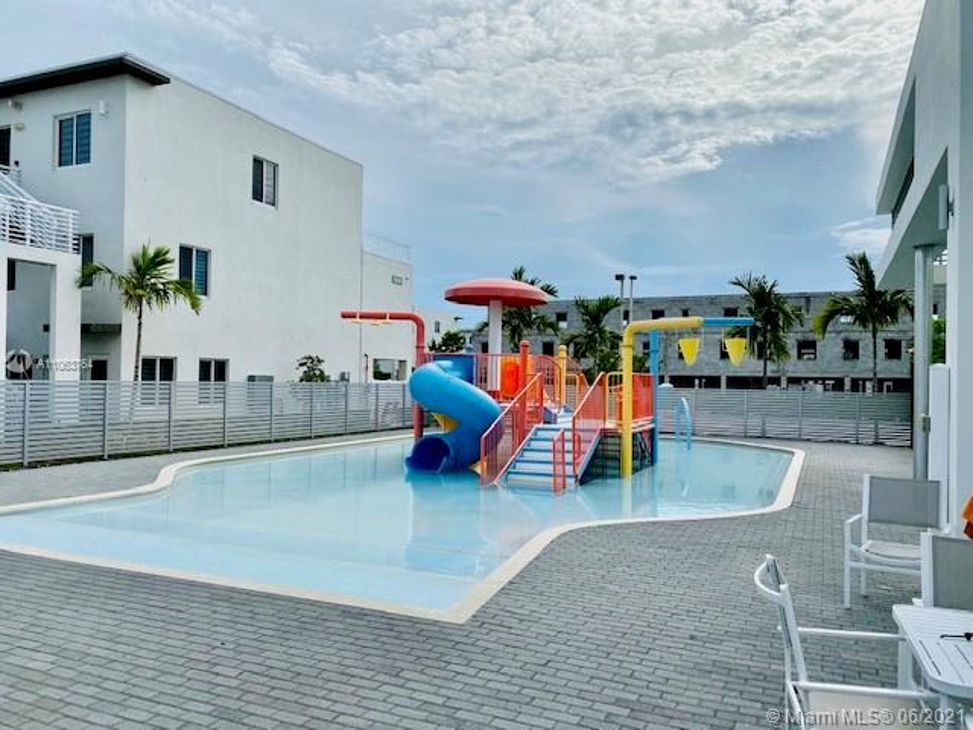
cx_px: 486
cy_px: 365
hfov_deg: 67.3
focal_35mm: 26
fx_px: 731
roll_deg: +0.1
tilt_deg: +1.6
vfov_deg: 53.1
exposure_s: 1/5747
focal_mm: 4.25
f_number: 1.8
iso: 32
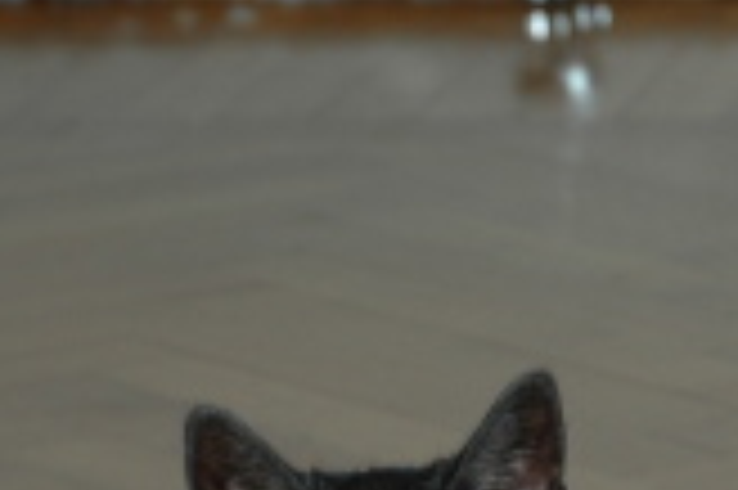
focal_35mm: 303
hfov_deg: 6.8
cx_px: 598
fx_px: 6205
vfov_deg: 4.5
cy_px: 778
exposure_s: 1/60
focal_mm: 46
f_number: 4.5
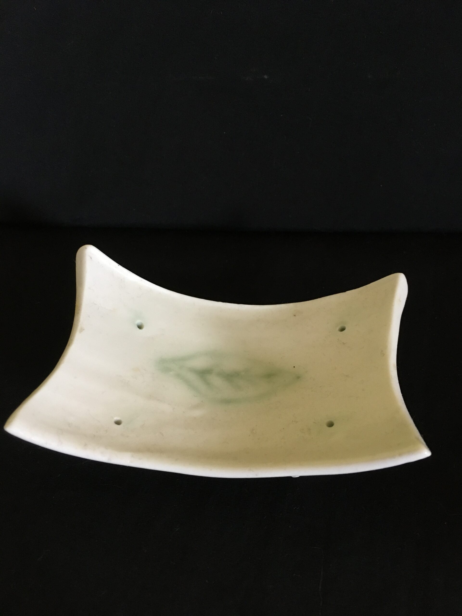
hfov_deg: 48.2
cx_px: 231
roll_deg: +0.5
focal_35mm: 29
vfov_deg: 61.7
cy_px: 308
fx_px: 516
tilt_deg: -44.7
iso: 200
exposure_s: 1/25
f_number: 2.2
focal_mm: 4.15
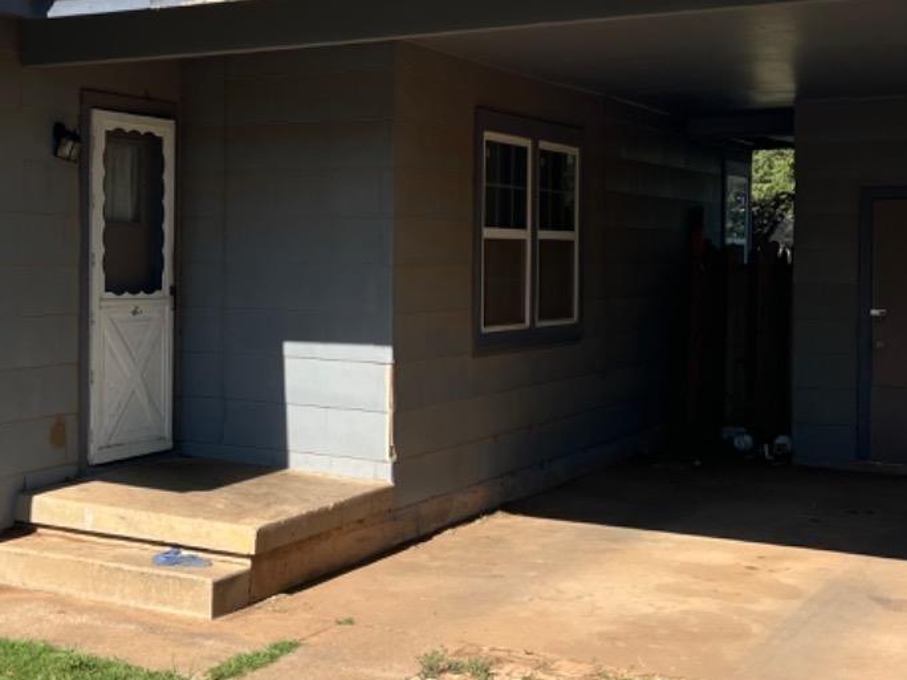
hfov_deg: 32.9
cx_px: 190
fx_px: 1494
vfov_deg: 25.6
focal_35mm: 57
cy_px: 256
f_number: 1.5
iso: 50
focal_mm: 5.7
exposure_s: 1/3257
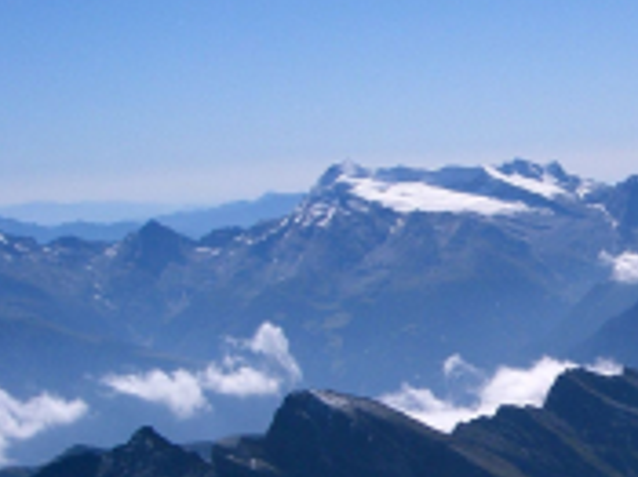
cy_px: 371
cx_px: 749
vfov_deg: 15.5
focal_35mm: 95
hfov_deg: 19.5
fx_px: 1750
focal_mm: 8
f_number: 4.8
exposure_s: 1/2000
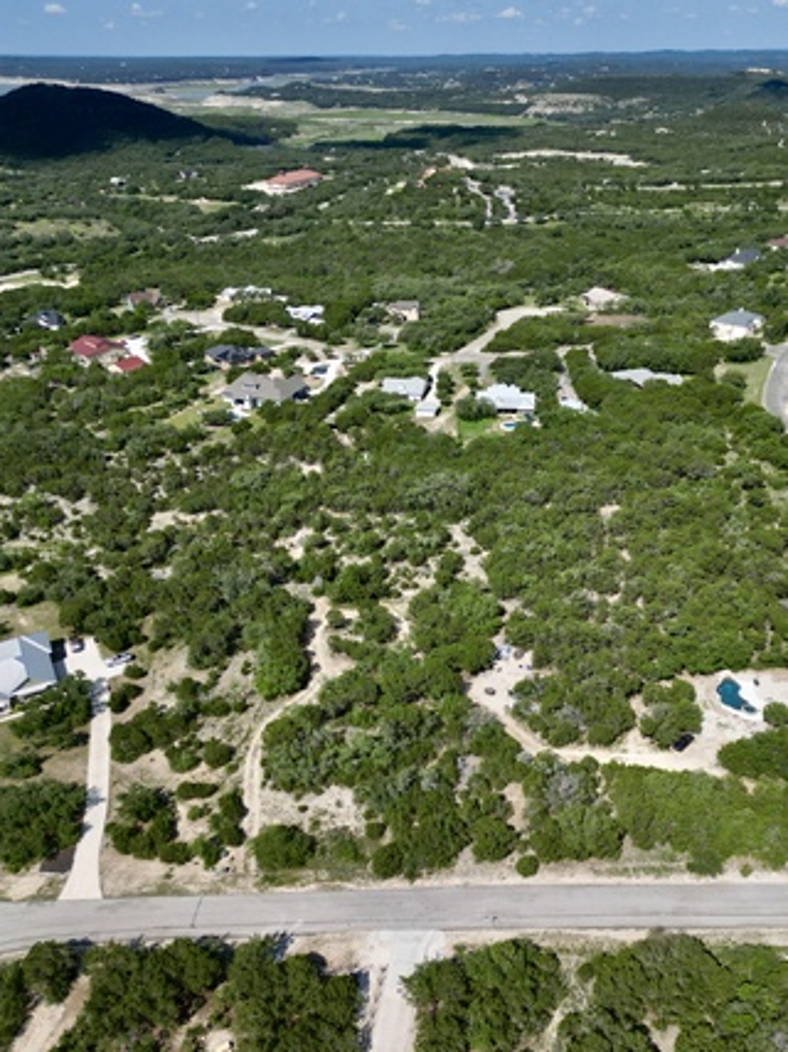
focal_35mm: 27
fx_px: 820
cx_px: 441
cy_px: 581
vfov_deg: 65.2
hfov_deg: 51.2
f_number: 1.7
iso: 110
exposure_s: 1/5000
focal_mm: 6.72
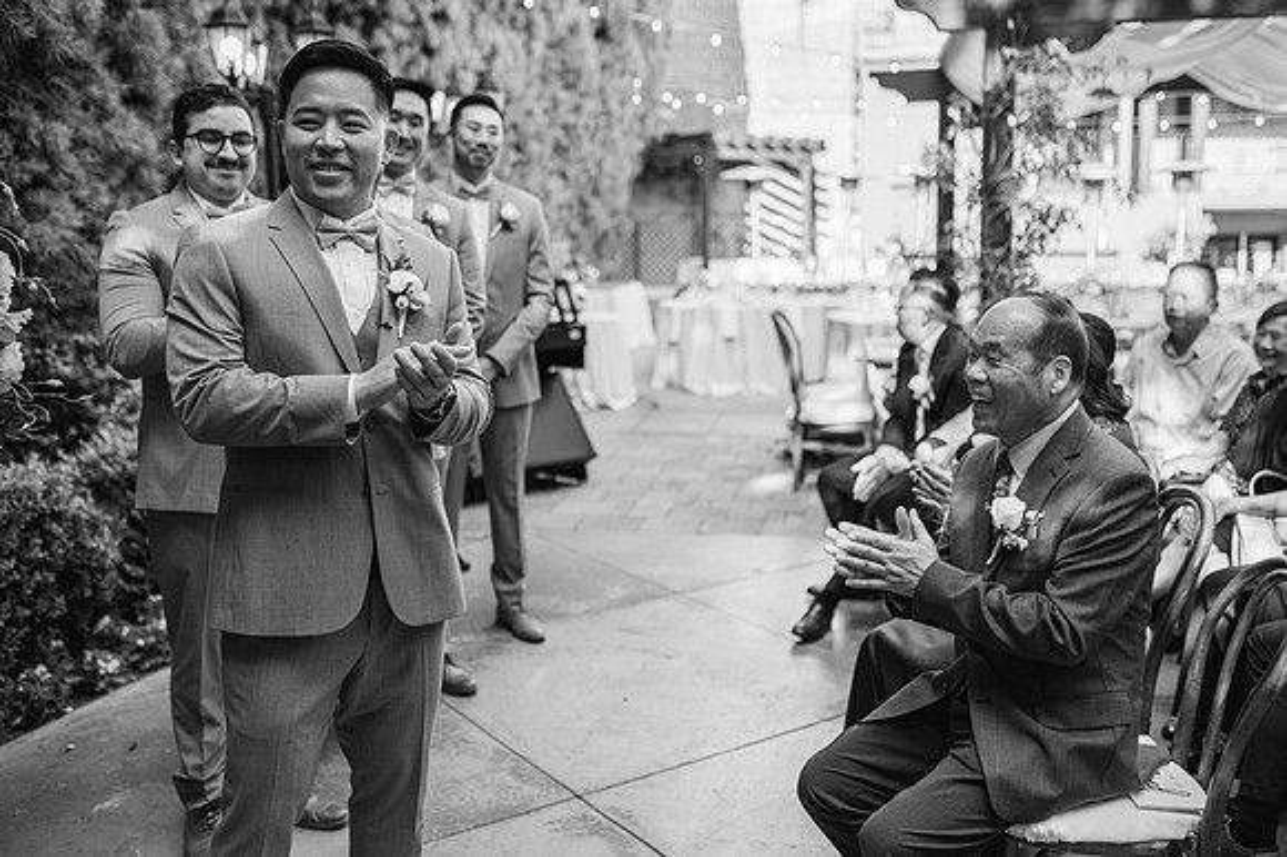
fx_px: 1250
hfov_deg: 54.5
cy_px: 428
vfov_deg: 37.8
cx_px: 644
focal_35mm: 35
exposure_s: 1/1000
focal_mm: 35
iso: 100
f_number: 2.2
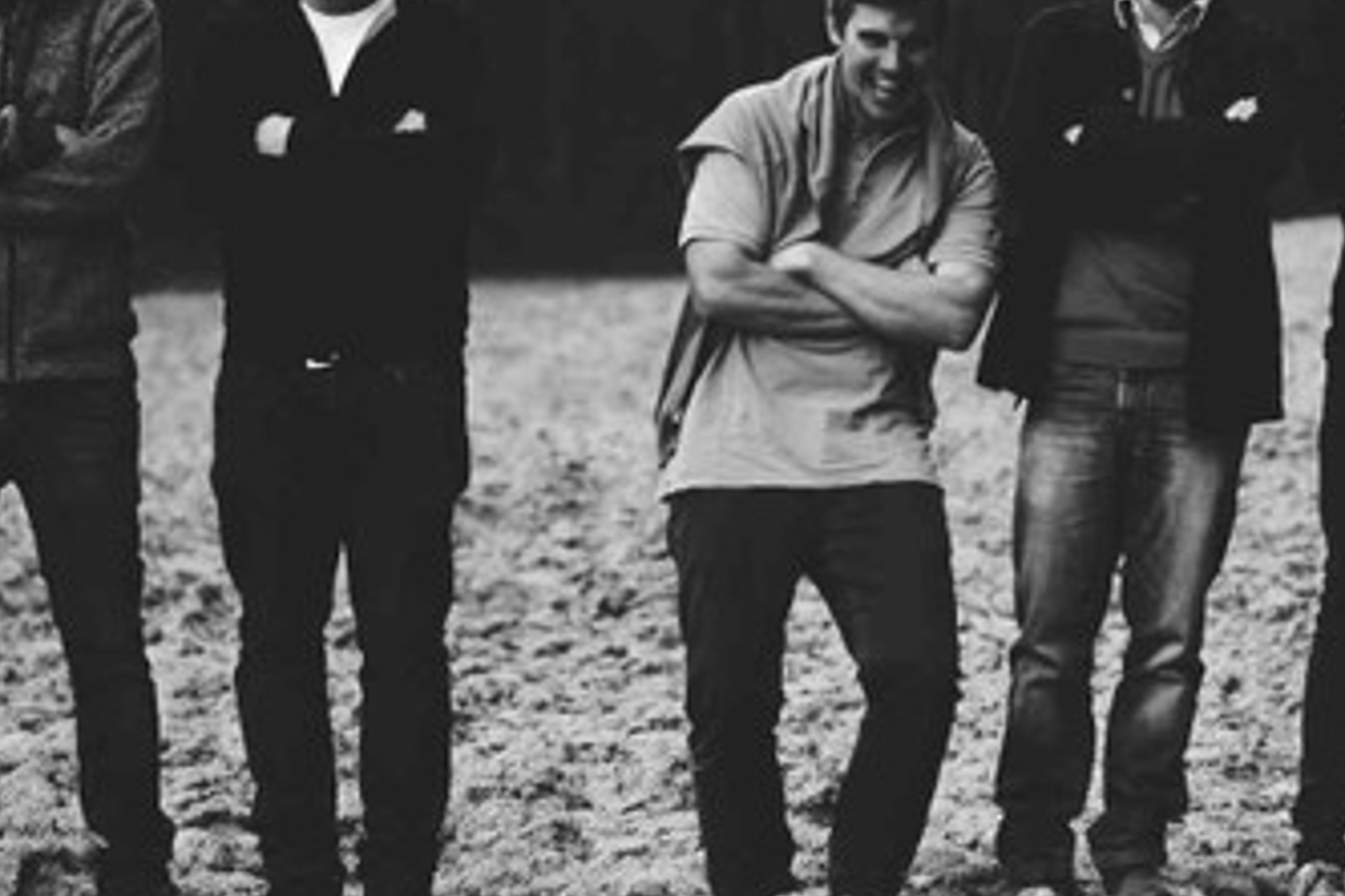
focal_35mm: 242
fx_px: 9041
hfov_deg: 8.5
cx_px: 947
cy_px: -28
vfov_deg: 5.7
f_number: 3.2
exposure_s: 1/4000
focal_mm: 105
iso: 320
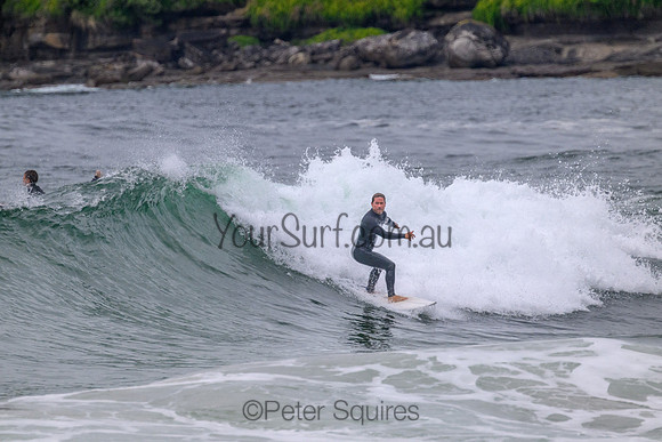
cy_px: 221
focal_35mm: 800
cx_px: 331
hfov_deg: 2.6
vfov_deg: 1.7
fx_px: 14714
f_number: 11
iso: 1600
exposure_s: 1/2000
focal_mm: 800
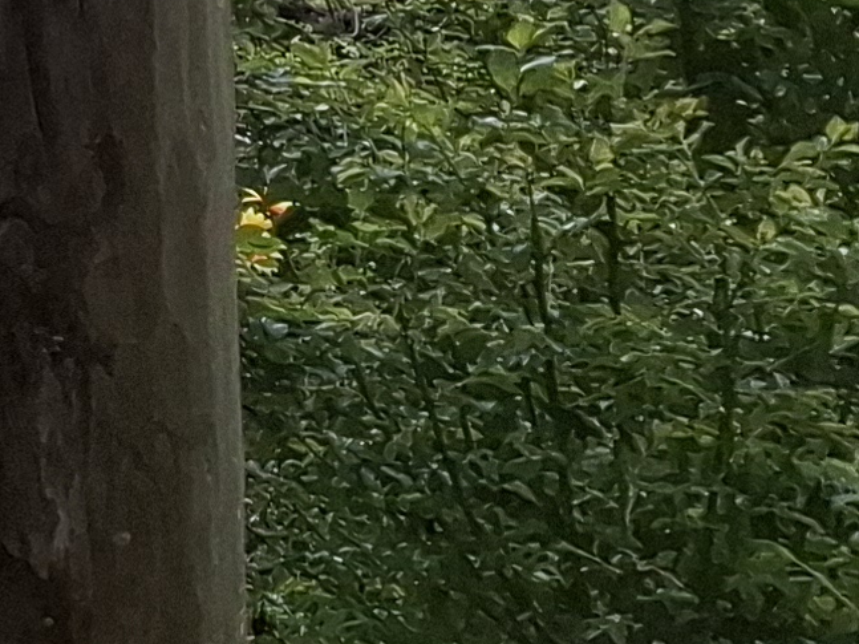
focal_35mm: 145
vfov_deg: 9.5
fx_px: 3598
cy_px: -708
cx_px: -1841
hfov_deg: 9.8
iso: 50
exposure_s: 1/402
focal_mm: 5.54
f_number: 1.8
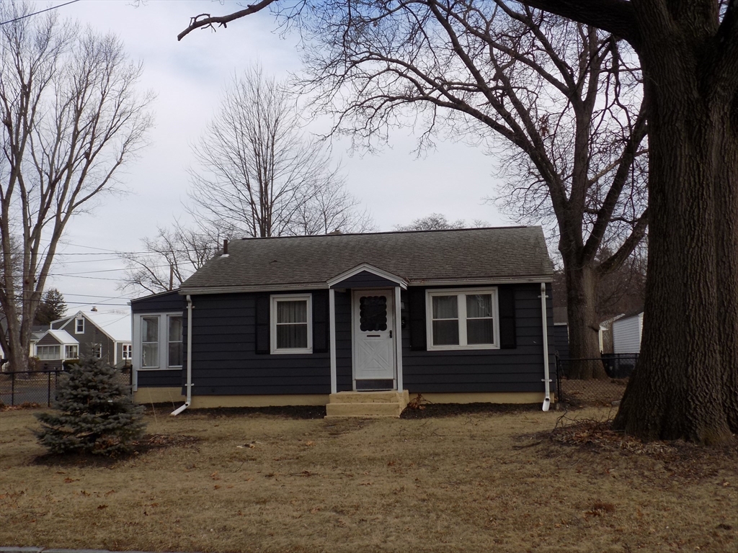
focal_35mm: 34
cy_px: 276
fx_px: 725
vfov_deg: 41.8
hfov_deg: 54.0
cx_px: 369
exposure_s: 1/640
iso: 80
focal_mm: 6.1
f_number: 3.4
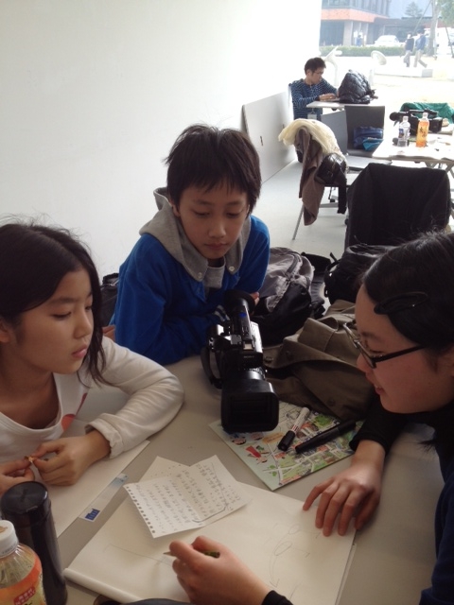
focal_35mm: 35
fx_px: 612
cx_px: 227
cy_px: 302
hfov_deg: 40.7
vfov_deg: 52.6
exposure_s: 1/94
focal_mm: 4.28
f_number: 2.4
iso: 64
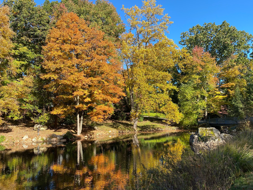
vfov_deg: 48.2
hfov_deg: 61.6
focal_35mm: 29
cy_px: 97
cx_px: 132
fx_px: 212
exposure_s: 1/912
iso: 32
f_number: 1.8
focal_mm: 4.25
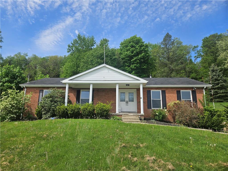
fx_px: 151
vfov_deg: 58.9
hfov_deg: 73.9
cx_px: 114
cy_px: 86
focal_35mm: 23
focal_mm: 5.4
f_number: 1.8
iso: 25
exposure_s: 1/1989
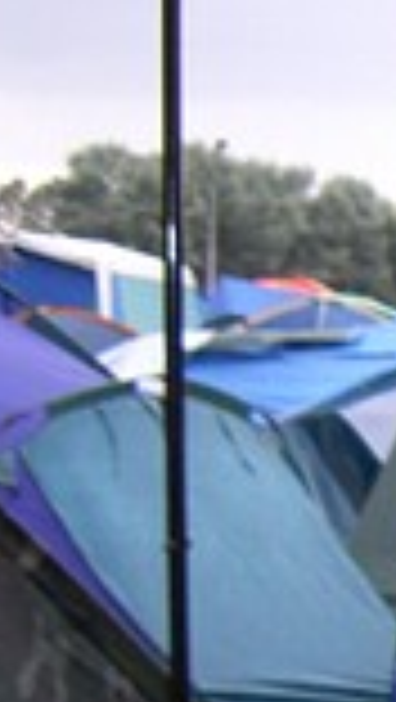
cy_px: 702
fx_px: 2366
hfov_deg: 9.0
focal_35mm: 127
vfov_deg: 16.5
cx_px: 770
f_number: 2.7
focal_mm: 6.2
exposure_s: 1/60
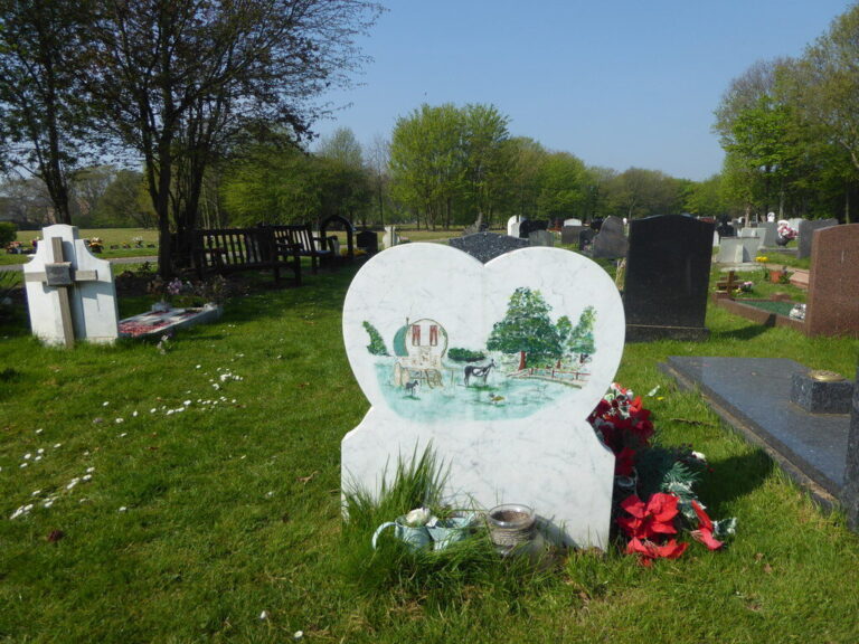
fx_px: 596
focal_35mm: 24
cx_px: 430
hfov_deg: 71.6
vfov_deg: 56.8
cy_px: 322
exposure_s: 1/1000
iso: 80
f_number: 3.3
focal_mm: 4.3
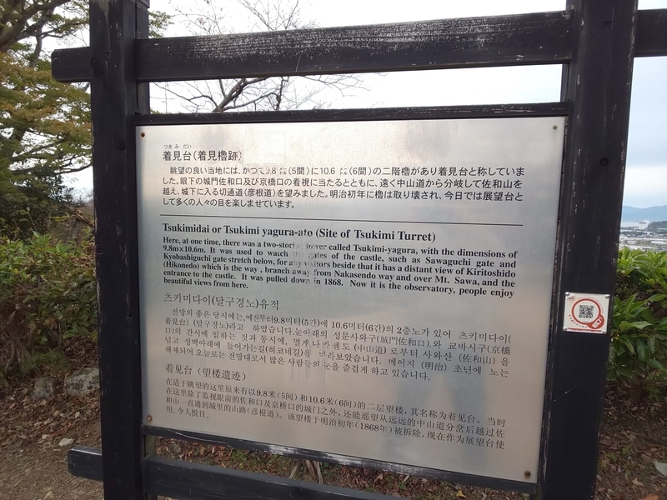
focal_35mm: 20
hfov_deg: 81.7
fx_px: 385
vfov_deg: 66.0
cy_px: 250
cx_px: 334
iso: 28
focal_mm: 3.45
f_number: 1.94
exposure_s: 1/132
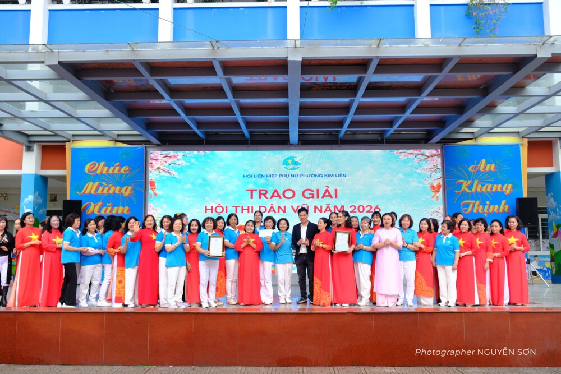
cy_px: 187
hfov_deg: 58.7
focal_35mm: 32
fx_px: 499
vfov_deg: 41.1
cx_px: 280
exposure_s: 1/160
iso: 400
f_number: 4
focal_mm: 21.3
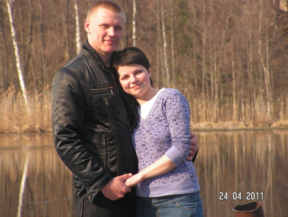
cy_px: 108
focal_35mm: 204
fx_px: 1698
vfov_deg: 7.3
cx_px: 144
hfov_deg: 9.7
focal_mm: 34.1
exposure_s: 1/500
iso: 100
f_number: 3.3
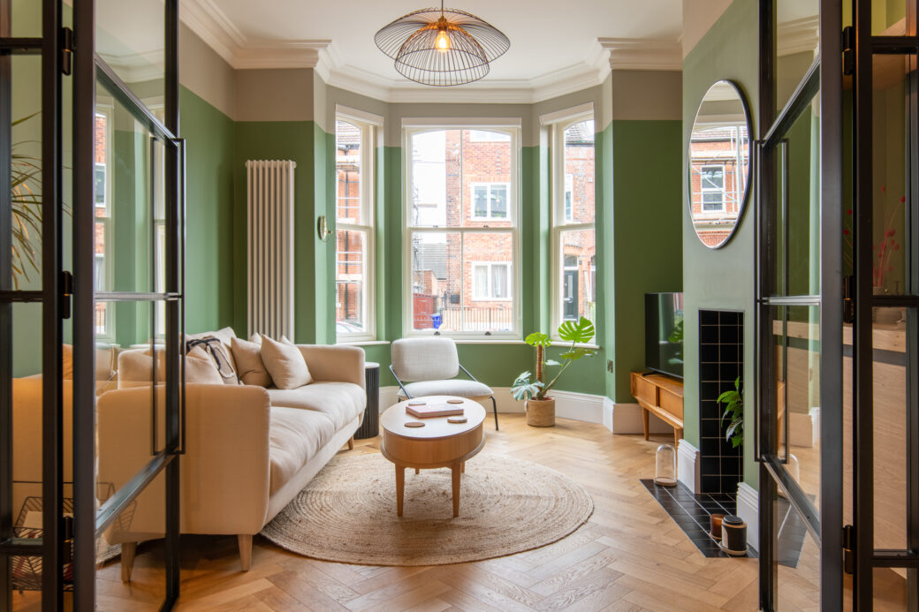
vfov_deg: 53.1
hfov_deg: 73.8
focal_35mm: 24
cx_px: 460
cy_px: 306
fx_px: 613
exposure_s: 1/10
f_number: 8
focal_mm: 24
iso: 320
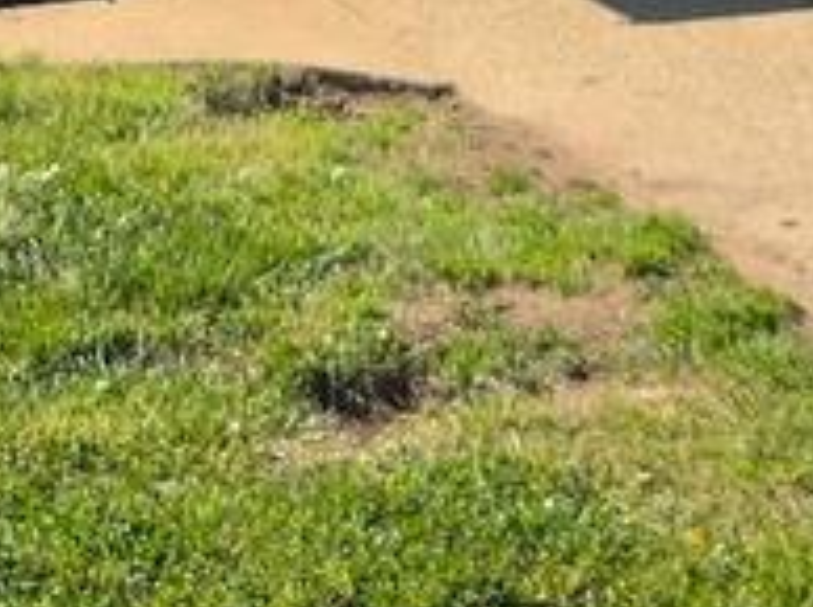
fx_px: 4011
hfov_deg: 11.5
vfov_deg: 7.8
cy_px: -1030
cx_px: 624
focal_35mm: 171
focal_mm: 5.4
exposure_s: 1/4186
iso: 80
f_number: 1.8
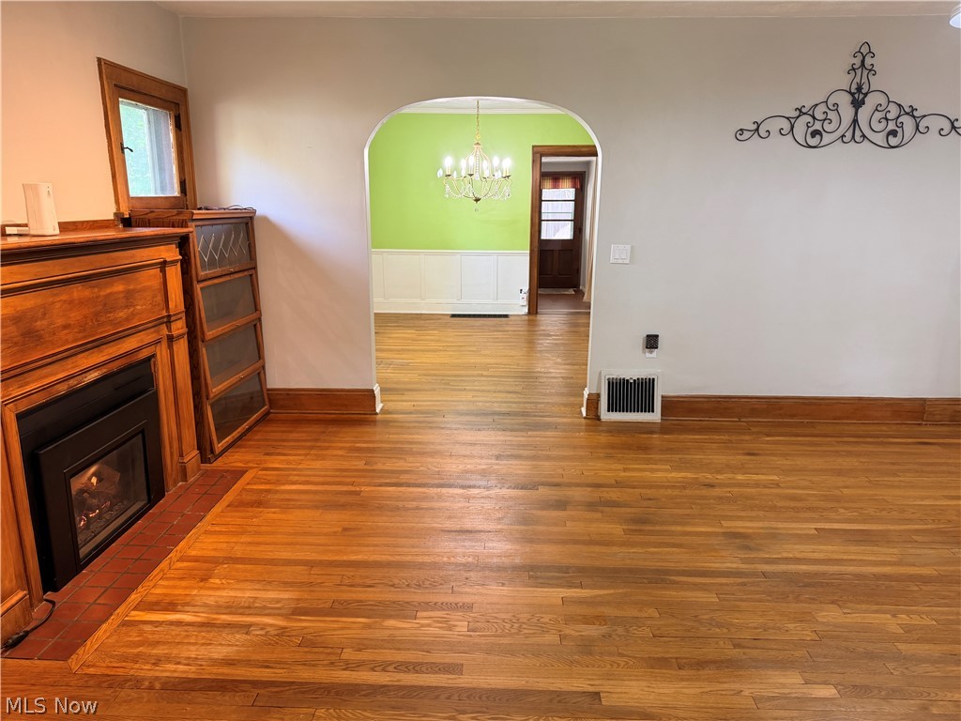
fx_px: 666
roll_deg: +0.5
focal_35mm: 24
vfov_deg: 56.8
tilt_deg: -12.2
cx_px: 480
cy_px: 360
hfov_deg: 71.6
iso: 200
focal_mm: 6.76
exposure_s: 1/60
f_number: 1.78
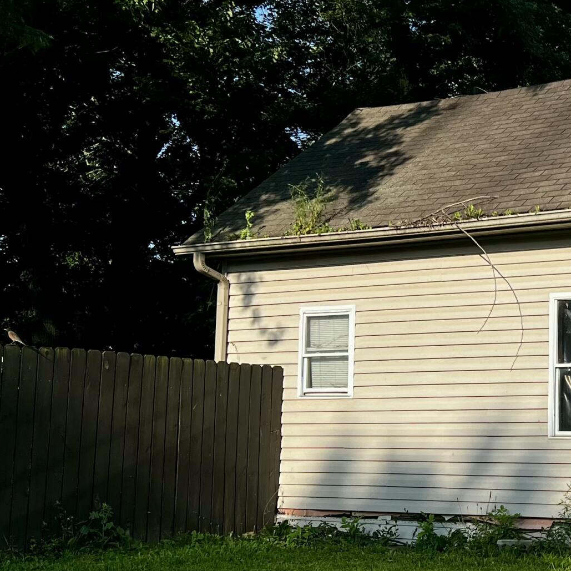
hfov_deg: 23.4
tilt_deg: +3.8
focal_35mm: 67
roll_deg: -0.4
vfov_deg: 25.6
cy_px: 370
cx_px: 700
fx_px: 1250
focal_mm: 5.7
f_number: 1.5
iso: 50
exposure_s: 1/4831
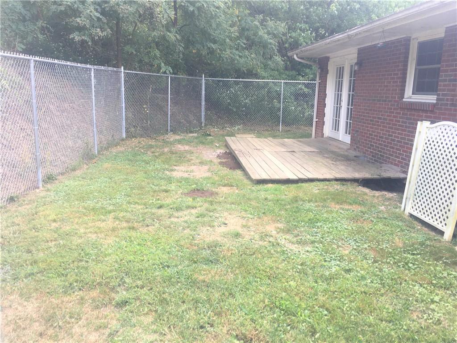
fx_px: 383
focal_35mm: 29
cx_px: 228
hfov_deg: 61.7
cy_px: 172
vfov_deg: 48.2
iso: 25
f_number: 2.2
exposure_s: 1/121
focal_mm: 4.15
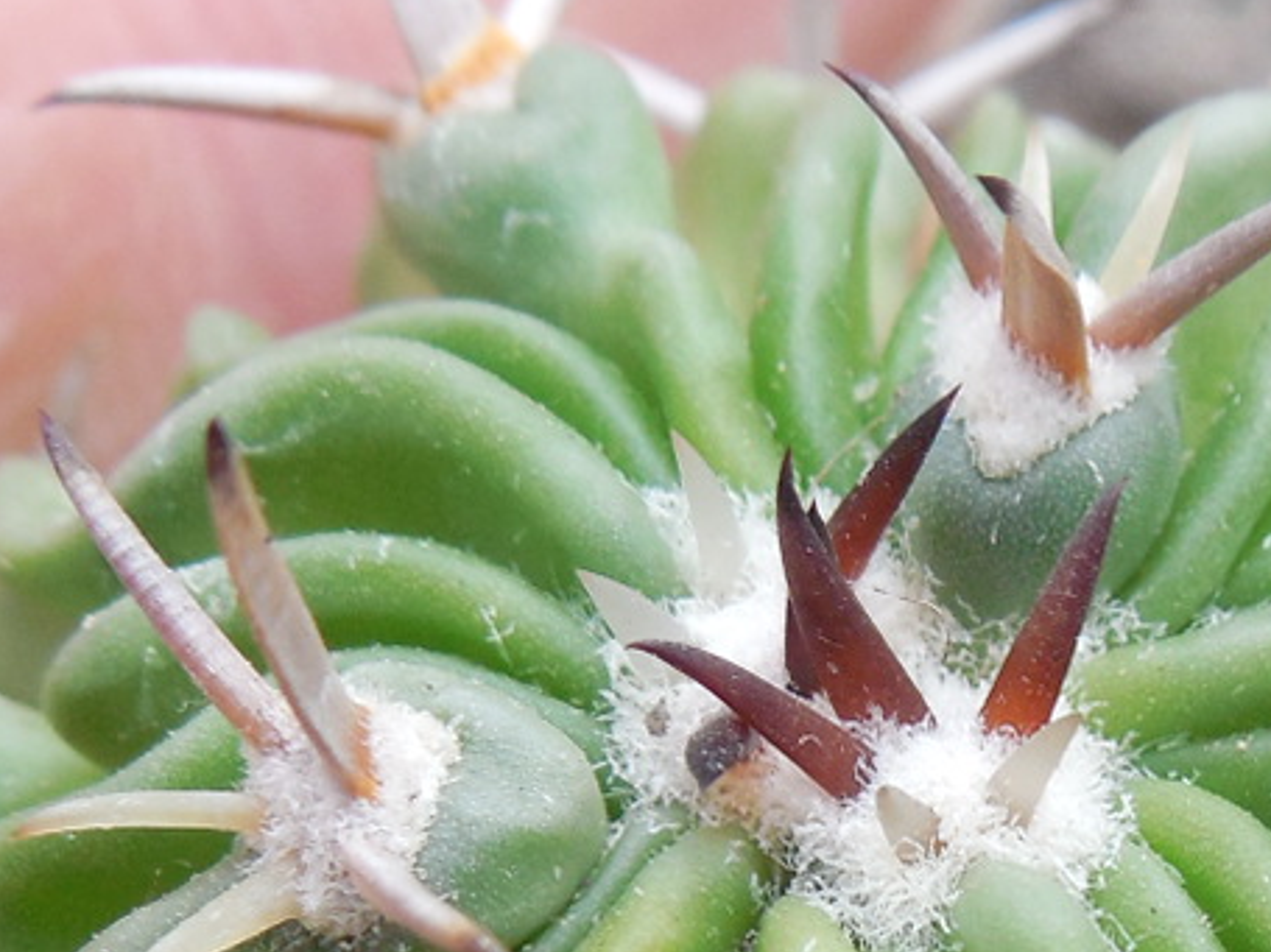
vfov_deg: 13.3
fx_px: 4001
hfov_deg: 17.9
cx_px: 1011
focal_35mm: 109
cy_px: 1064
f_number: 3.6
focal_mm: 5.6
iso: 140
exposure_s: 1/30
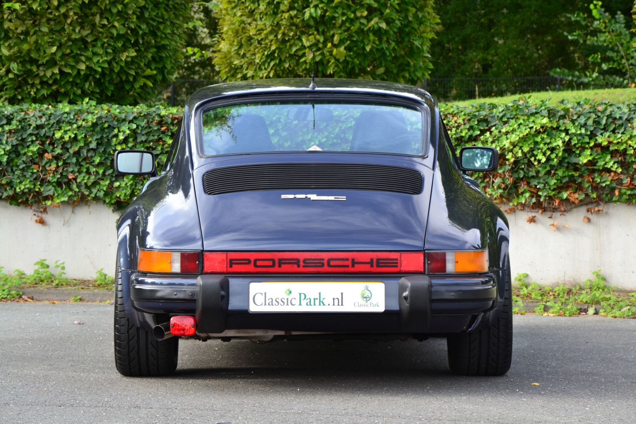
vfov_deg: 9.3
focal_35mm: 147
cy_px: 212
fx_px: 2597
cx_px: 318
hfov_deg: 14.0
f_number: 9
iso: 400
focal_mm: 98
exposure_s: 1/125
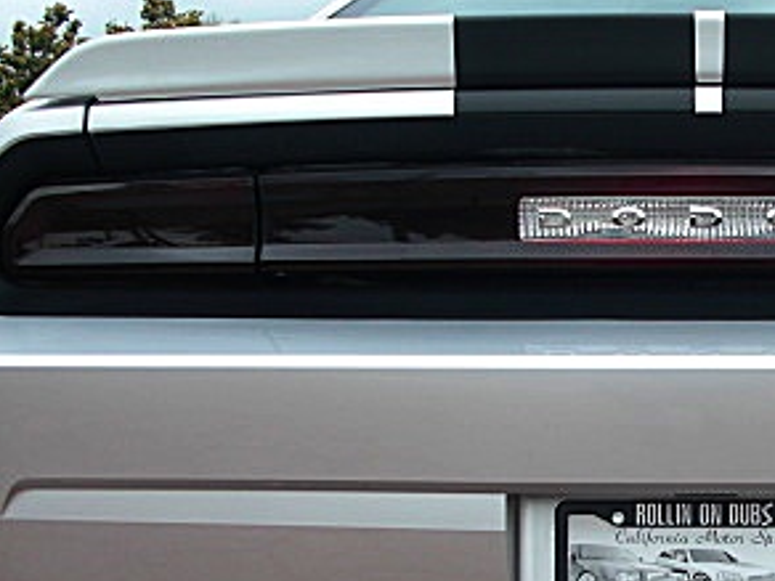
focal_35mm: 79
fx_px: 1769
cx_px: 719
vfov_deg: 18.6
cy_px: 424
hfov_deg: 23.9
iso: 50
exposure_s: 1/250
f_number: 2.8
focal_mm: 6.3
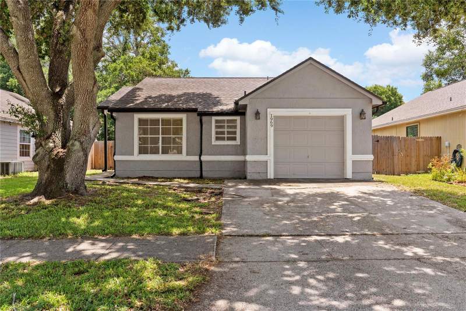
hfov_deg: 65.5
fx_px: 363
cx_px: 233
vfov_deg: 46.4
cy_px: 156
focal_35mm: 28
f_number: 8
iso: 100
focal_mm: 28
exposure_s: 1/80
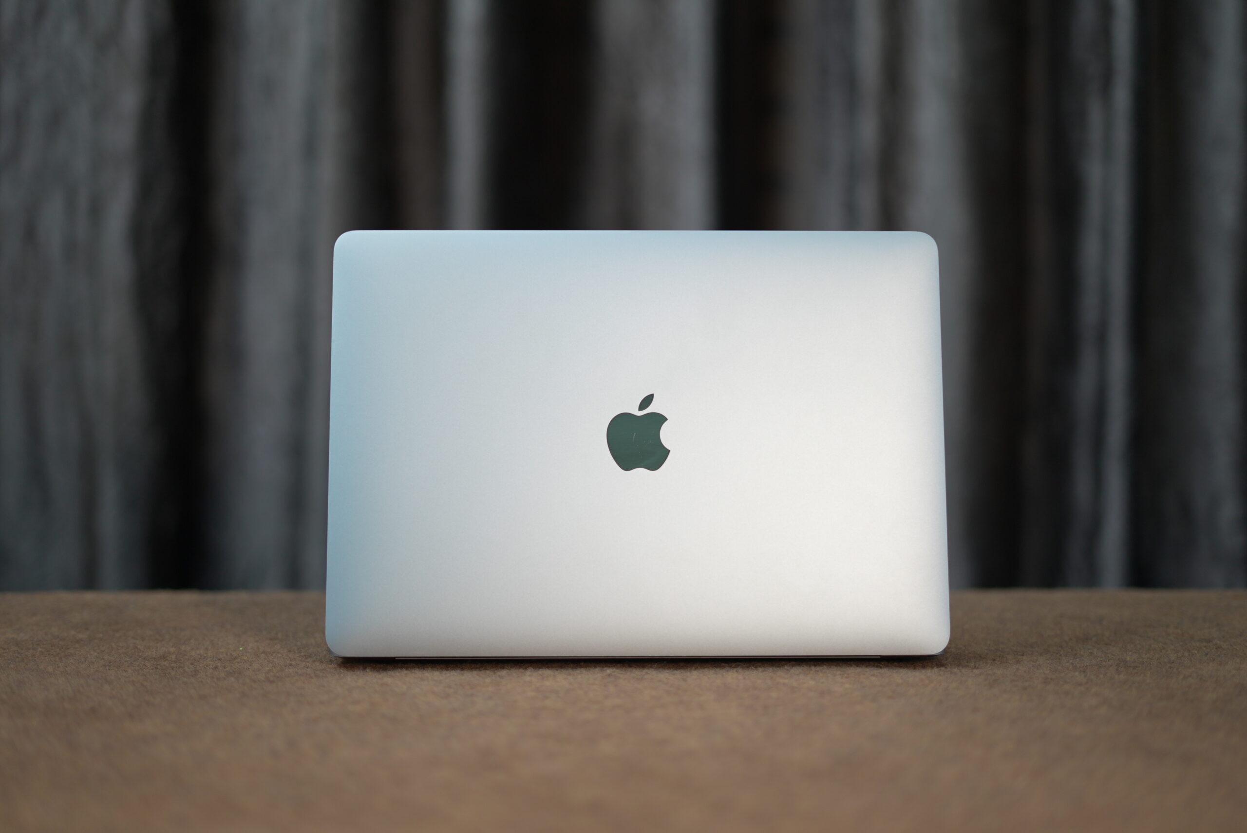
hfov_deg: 39.6
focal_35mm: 50
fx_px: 1733
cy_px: 416
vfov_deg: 27.0
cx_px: 624
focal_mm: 50
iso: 320
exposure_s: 1/100
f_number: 1.8
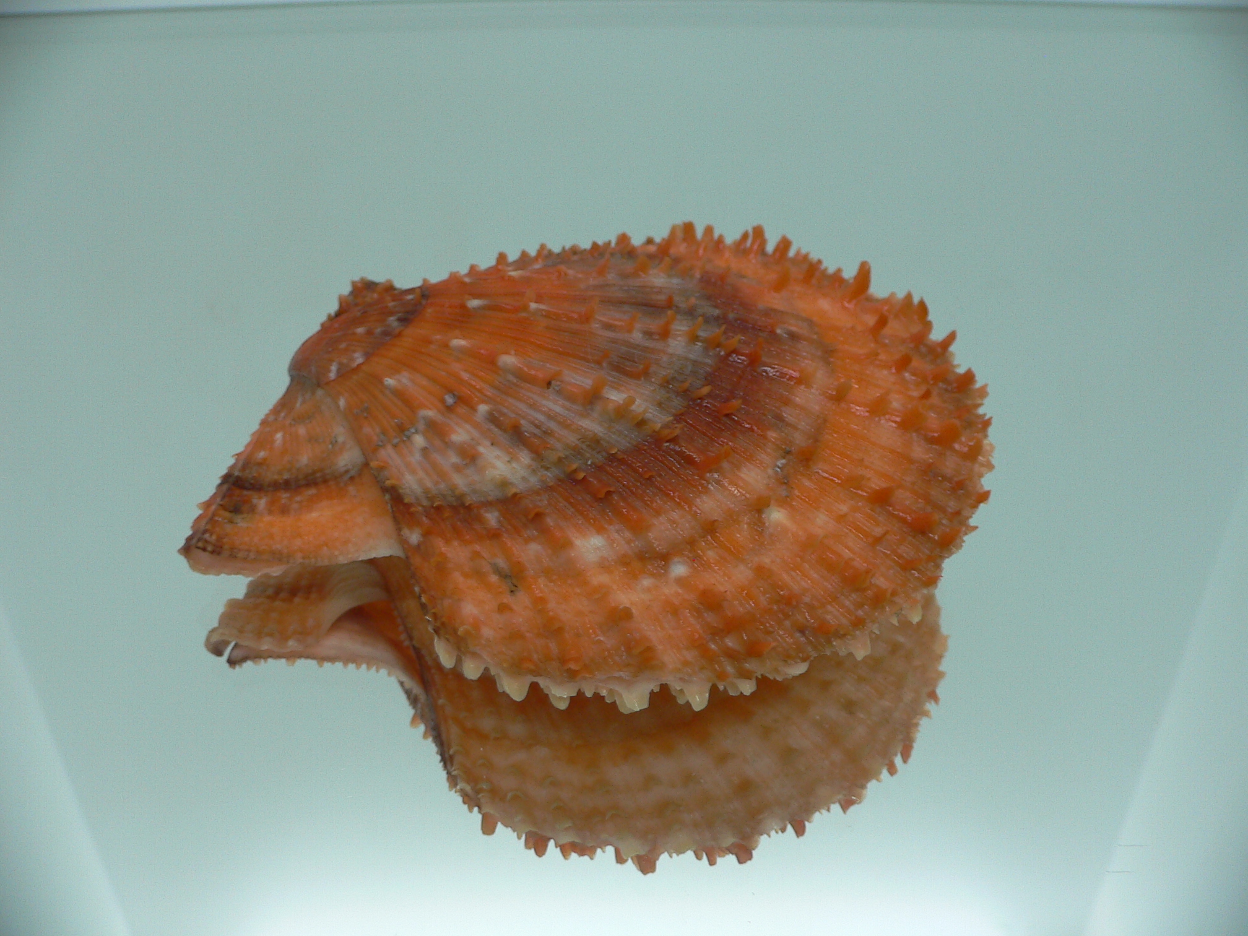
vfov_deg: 40.7
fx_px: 1262
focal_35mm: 35
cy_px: 468
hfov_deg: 52.6
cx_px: 624
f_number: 2.8
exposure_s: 1/60
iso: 80
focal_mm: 4.6
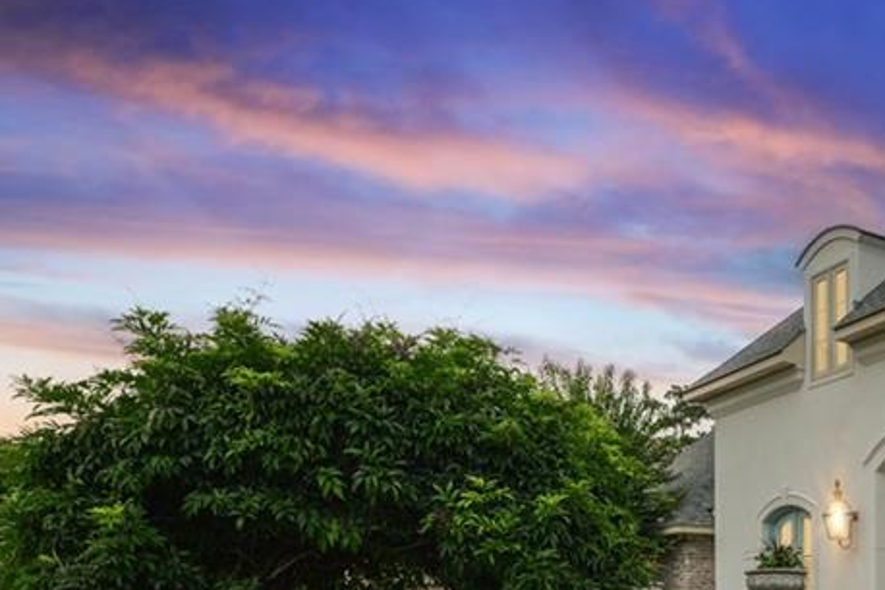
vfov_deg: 31.7
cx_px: 897
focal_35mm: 38
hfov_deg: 43.1
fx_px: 934
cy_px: 619
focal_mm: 17
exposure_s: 1/500
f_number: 11
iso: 400
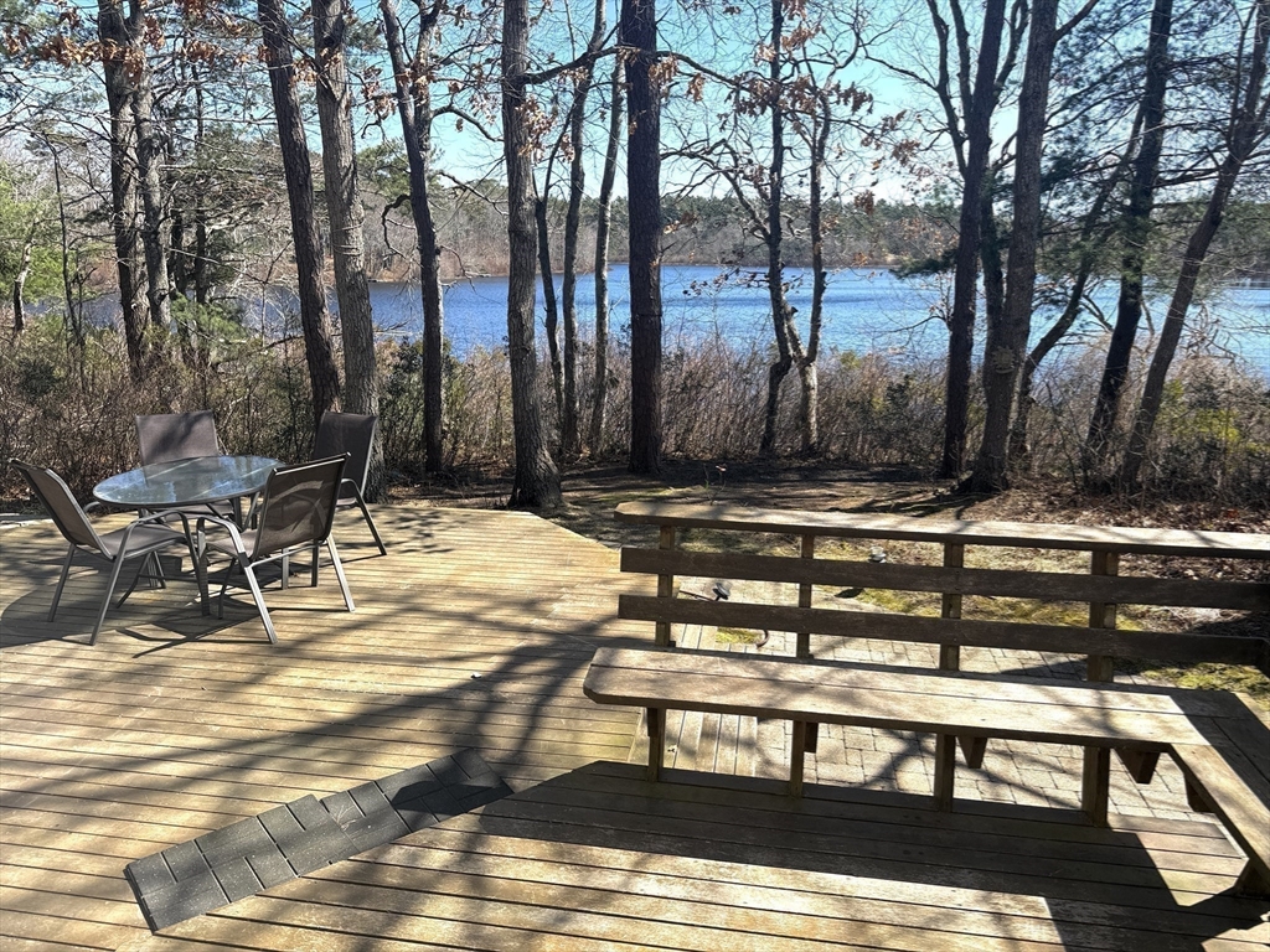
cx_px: 635
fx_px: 881
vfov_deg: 56.8
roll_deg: +0.9
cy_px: 476
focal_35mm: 24
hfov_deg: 71.6
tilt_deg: -13.3
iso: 80
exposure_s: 1/2053
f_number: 1.78
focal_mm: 6.76
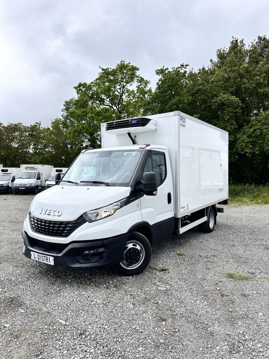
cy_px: 180
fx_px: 249
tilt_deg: -0.6
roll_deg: +0.6
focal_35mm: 24
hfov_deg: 56.8
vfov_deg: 71.6
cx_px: 134
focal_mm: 6.86
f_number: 1.78
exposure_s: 1/3717
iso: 80
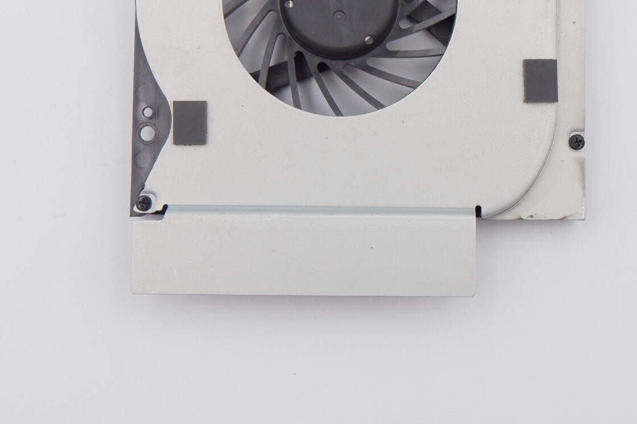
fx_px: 1451
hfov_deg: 24.8
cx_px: 350
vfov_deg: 16.3
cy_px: 12
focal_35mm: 82
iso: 800
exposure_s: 1/280
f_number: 5.6
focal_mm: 24.9
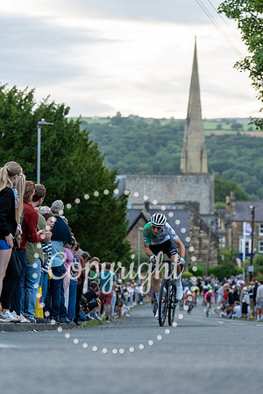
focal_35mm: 107
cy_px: 197
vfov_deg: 19.1
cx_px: 132
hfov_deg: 12.8
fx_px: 1172
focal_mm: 107
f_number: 3.2
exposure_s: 1/640
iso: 1250
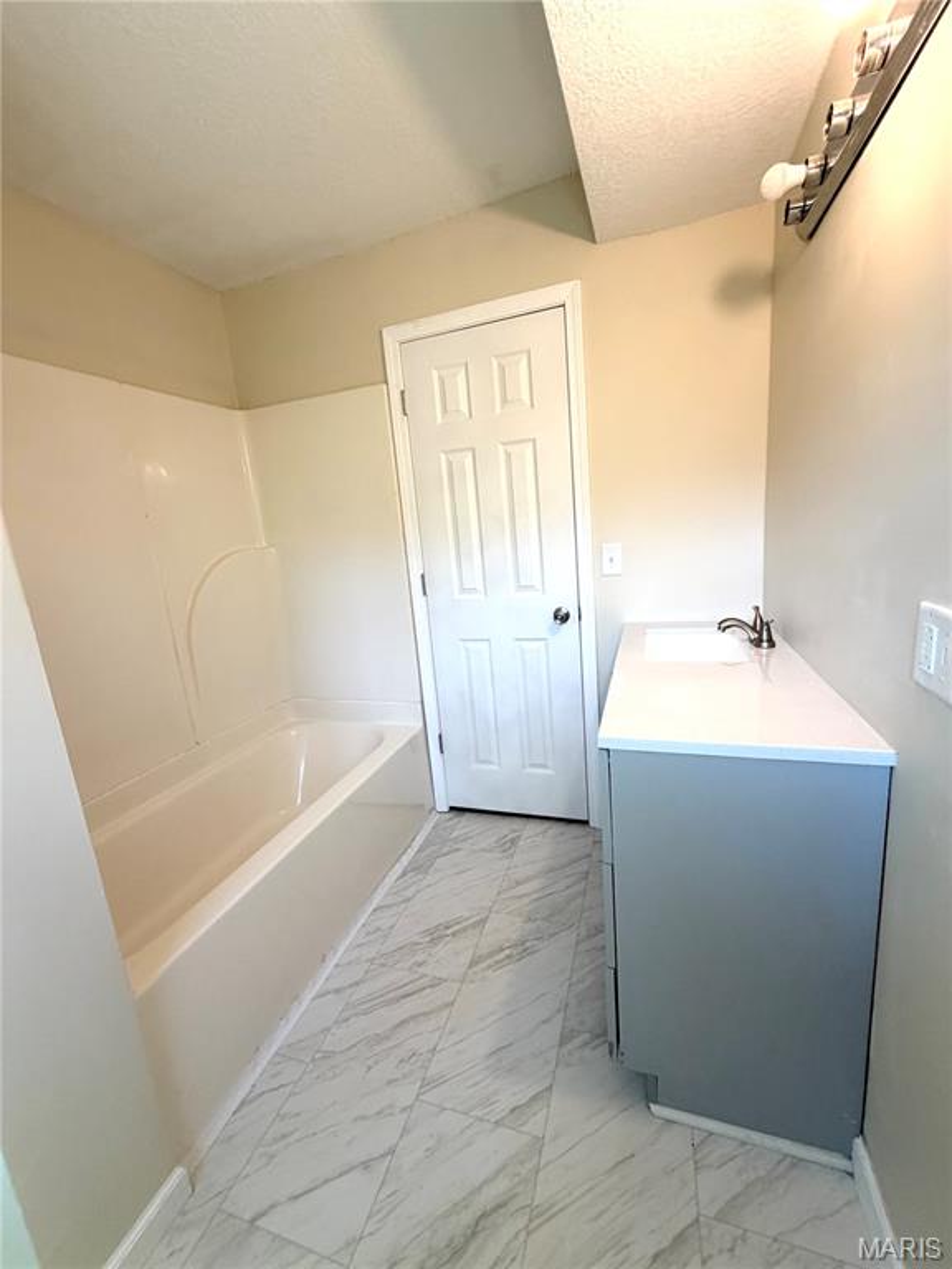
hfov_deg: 85.7
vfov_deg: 102.1
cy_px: 634
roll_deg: +5.2
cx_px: 476
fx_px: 513
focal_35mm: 14
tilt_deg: -12.3
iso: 200
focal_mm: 2.22
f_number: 2.2
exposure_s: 1/120
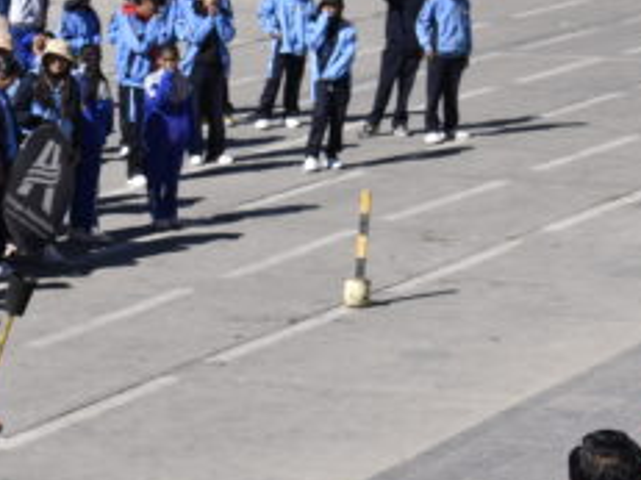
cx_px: -205
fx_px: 4257
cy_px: 166
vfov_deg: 6.5
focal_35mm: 230
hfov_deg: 8.5
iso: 100
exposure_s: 1/200
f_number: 11
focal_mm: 48
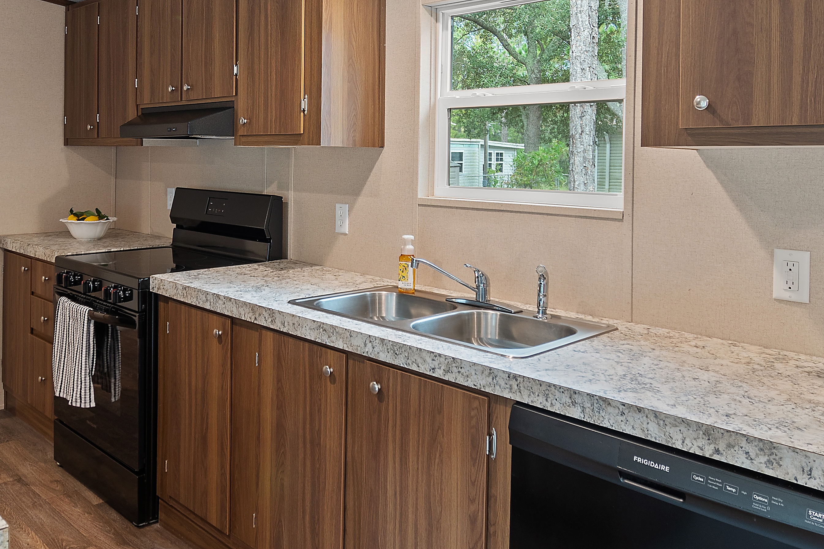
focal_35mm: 31
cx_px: 338
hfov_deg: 59.9
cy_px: 164
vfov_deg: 41.5
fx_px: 710
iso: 100
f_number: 4.5
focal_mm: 10
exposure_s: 1/2.5
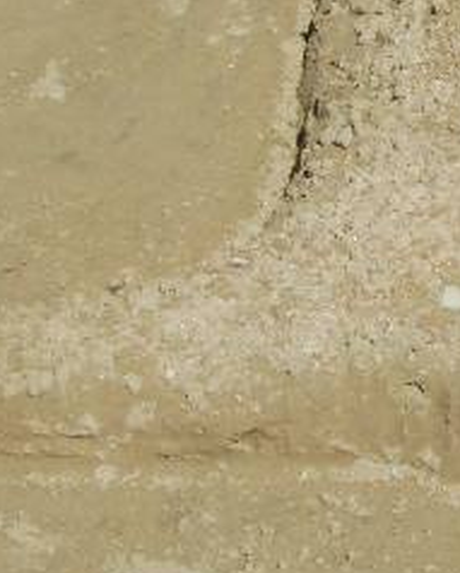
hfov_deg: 7.4
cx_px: 605
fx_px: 3499
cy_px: -33
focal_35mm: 206
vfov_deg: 9.3
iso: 1000
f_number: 14
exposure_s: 1/800
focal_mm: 34
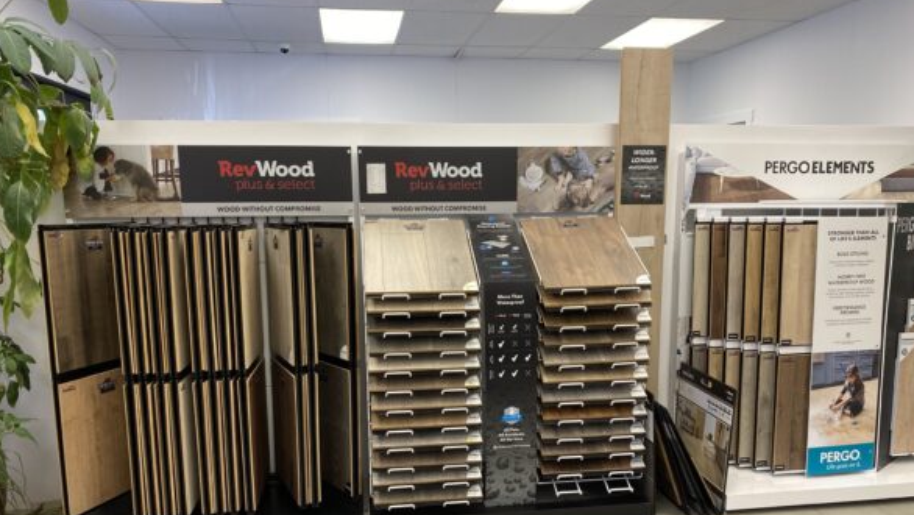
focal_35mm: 29
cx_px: 459
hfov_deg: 66.1
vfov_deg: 40.0
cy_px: 309
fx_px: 703
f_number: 1.8
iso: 64
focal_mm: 4.25
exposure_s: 1/60
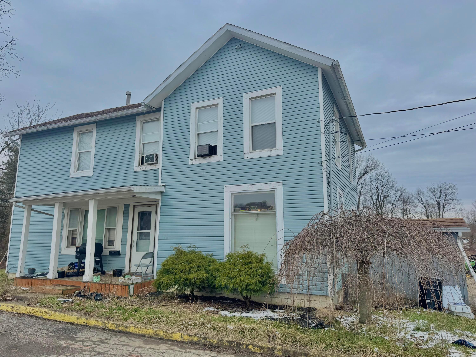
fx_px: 330
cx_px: 238
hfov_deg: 71.6
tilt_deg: +10.4
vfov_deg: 56.8
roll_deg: +0.3
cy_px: 178
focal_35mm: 24
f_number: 1.78
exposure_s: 1/3096
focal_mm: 6.76
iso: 80
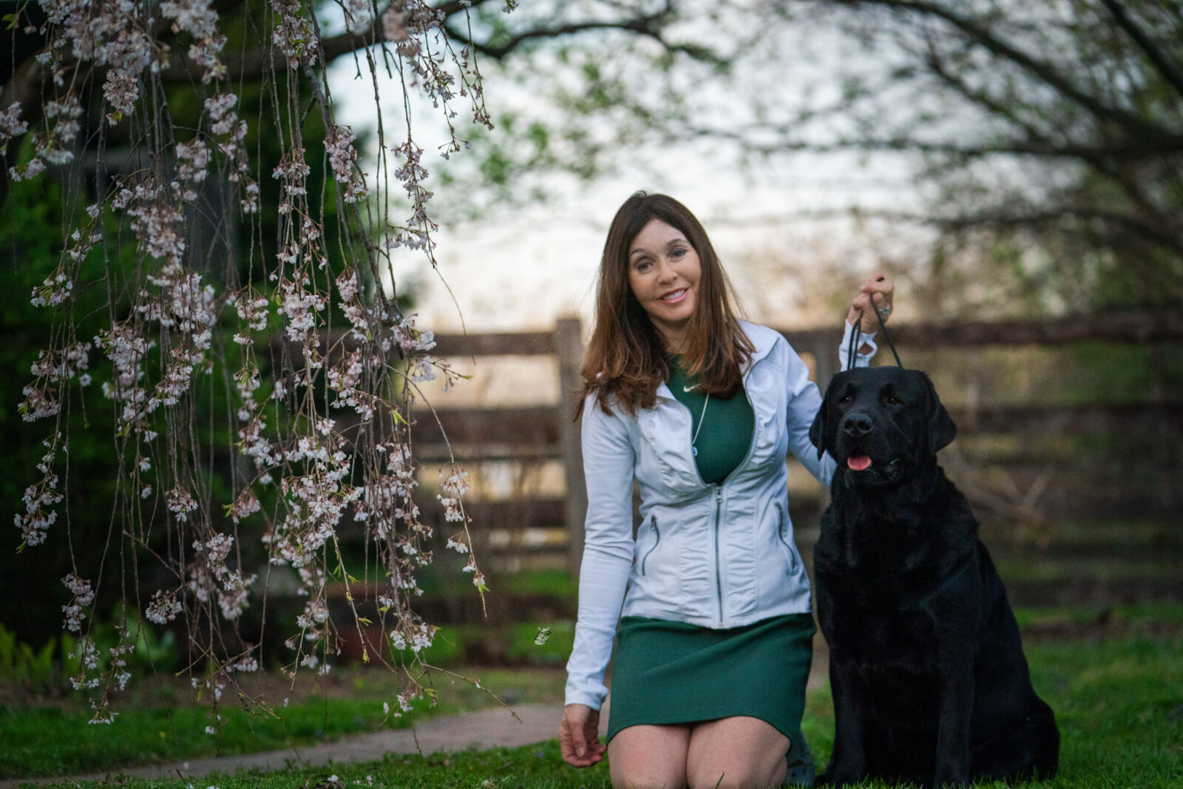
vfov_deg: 14.9
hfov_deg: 22.1
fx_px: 3023
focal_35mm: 92
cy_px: 394
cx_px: 592
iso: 4000
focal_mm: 92
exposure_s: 1/16000
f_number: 2.8
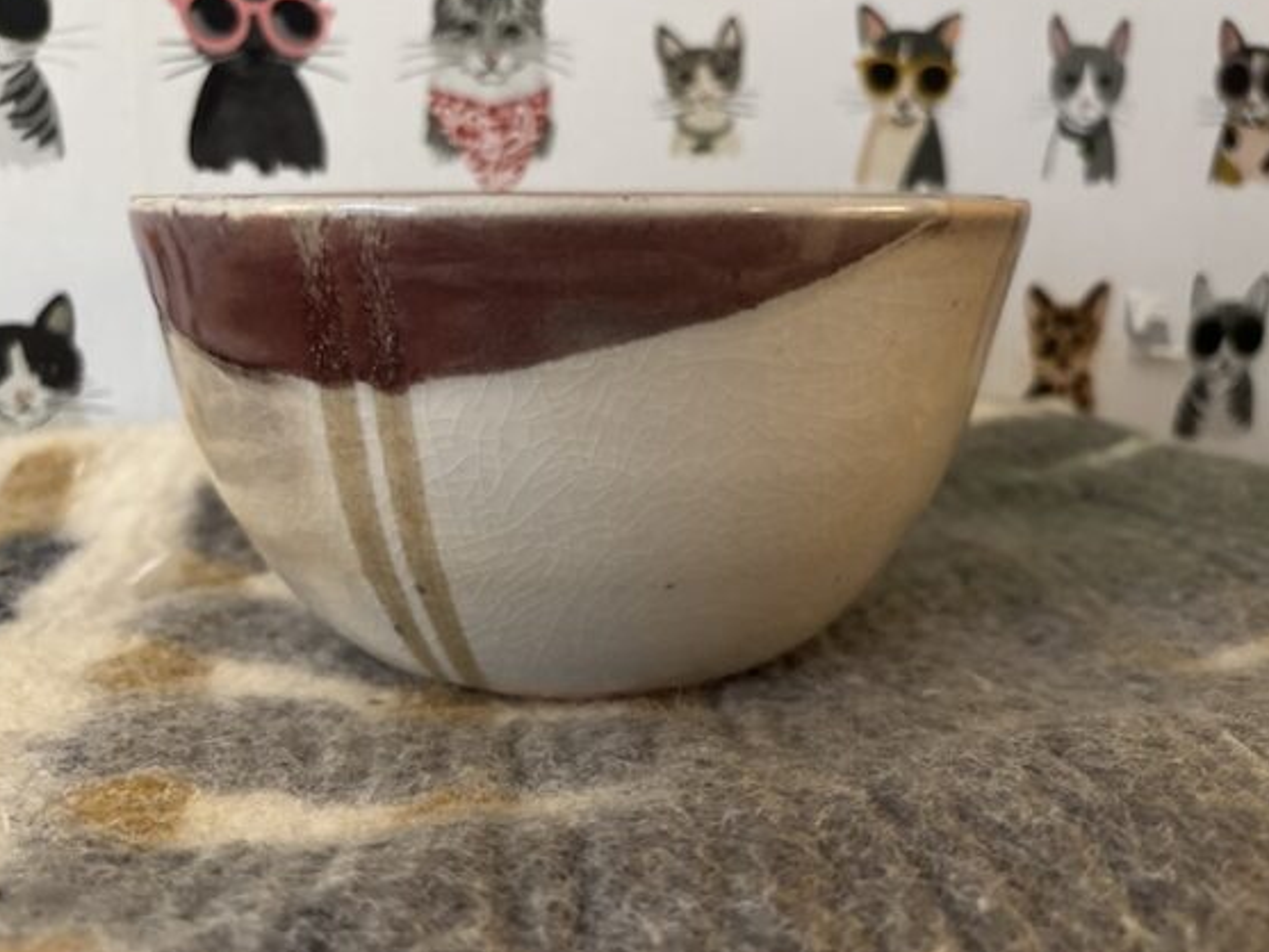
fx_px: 1027
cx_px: 622
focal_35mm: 28
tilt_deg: -12.5
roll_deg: -1.9
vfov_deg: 49.7
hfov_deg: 63.4
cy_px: 442
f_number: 1.6
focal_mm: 5.96
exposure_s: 1/40
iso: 500
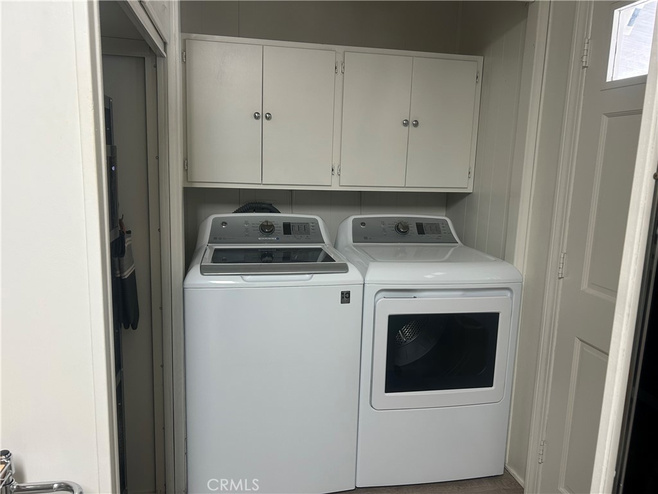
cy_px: 247
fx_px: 494
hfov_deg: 67.3
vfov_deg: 53.1
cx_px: 329
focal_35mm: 26
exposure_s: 1/60
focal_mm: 5.7
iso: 100
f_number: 1.5
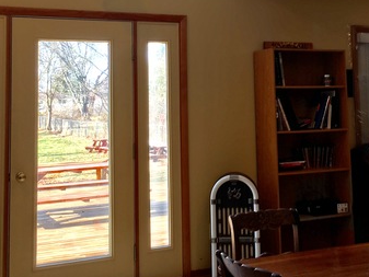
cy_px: 57
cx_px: 208
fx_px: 586
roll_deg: +0.7
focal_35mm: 55
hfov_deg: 34.9
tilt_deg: +4.9
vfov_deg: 26.1
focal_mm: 4.15
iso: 25
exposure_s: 1/60
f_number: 2.2
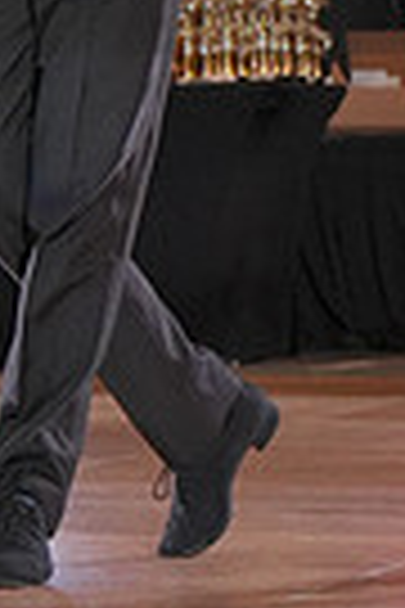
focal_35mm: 322
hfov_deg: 4.3
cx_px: 394
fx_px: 5433
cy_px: -95
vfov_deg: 6.4
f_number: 2.8
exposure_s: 1/400
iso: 1000
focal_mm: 50
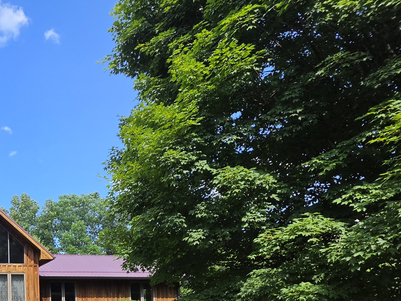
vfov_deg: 40.2
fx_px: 359
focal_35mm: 31
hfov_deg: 46.4
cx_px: -20
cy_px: 296
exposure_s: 1/838
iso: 32
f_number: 1.9
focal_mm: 2.2
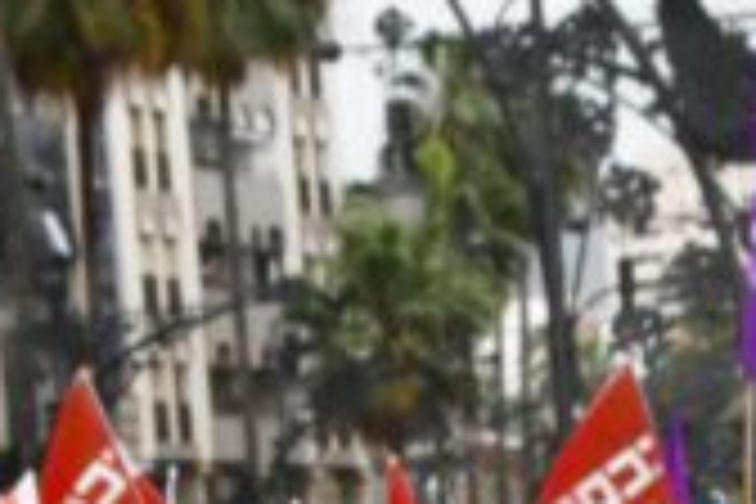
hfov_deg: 5.0
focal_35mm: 415
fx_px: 8714
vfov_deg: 3.3
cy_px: 790
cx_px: 378
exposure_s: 1/1000
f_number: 22
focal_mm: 62
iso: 1600
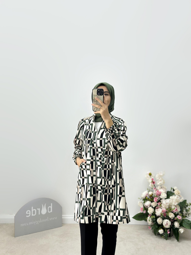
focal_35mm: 48
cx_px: 96
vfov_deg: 39.7
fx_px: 353
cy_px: 128
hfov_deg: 30.3
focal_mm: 6.86
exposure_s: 1/294
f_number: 1.78
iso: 80
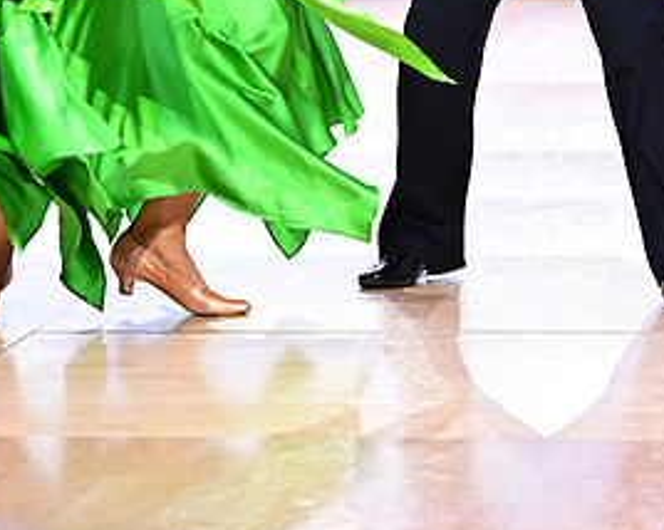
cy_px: -146
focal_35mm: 244
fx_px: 4792
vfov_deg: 6.3
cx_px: 406
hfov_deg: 7.9
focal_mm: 120
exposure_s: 1/400
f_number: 2.8
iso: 1600
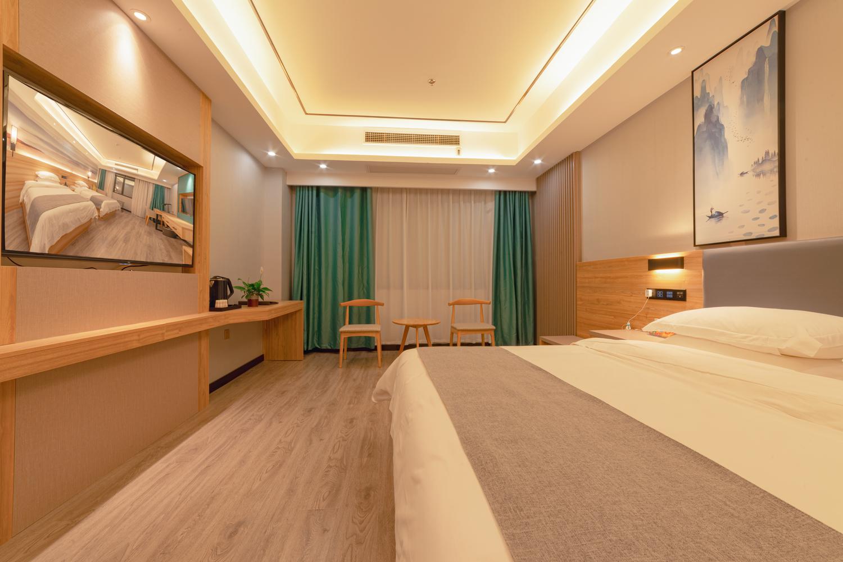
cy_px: 281
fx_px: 328
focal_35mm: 14
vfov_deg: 81.2
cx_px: 422
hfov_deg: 104.2
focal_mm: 14
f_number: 16
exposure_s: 1/2
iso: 100
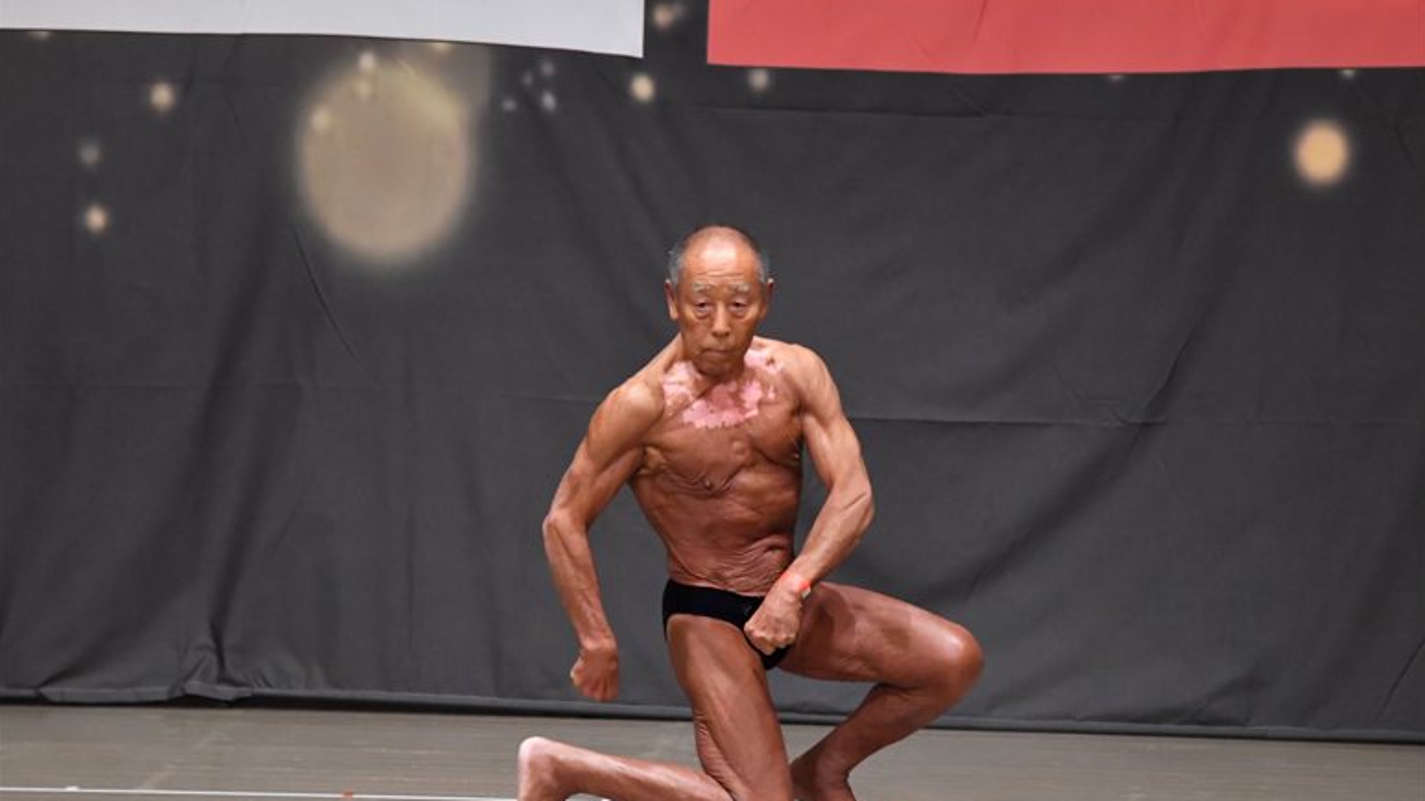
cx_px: 713
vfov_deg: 4.5
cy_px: 463
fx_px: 10125
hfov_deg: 8.1
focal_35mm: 268
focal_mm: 170
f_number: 5.6
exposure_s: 1/400
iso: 6400
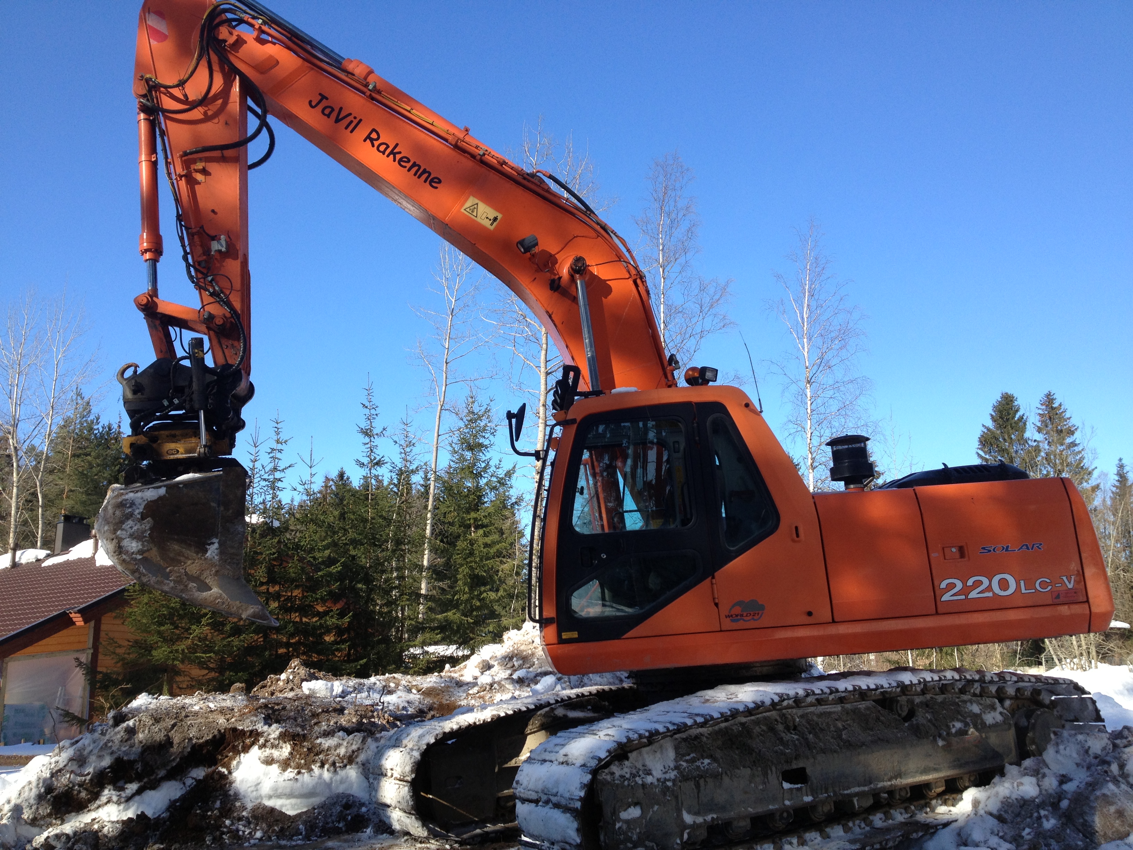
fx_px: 1146
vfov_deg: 40.7
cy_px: 425
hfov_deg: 52.6
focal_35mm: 35
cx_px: 566
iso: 50
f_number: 2.4
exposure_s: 1/876
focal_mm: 4.28
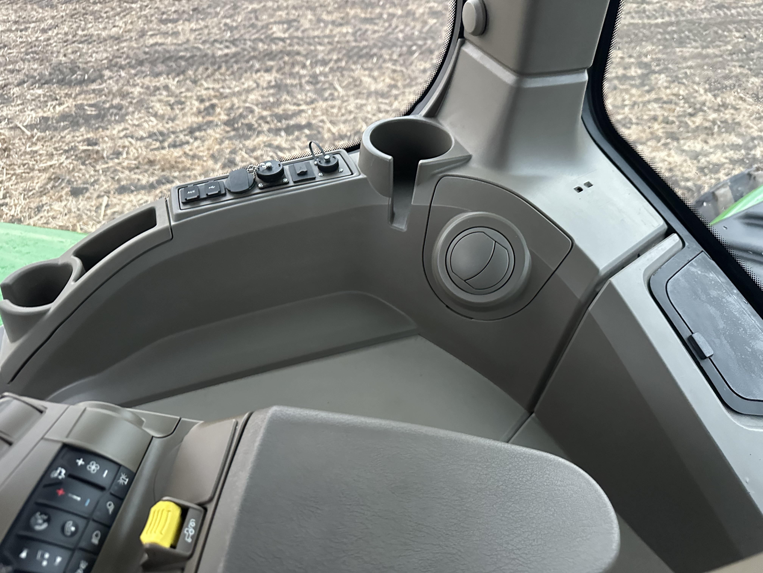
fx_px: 529
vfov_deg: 56.8
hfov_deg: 71.6
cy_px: 286
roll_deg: -0.6
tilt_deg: -42.2
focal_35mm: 24
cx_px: 382
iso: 1000
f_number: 1.78
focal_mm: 6.86
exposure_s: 1/59
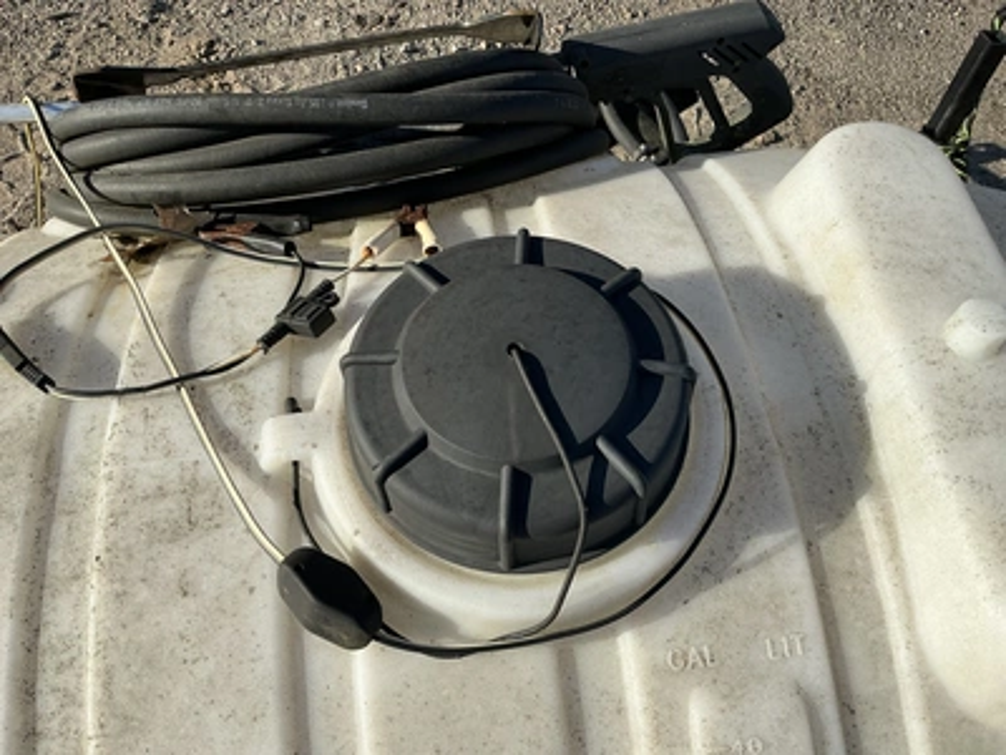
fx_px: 814
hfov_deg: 63.4
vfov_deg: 49.7
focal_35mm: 28
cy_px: 378
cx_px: 503
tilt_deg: -61.5
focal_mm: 3
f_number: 1.8
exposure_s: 1/1786
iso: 25
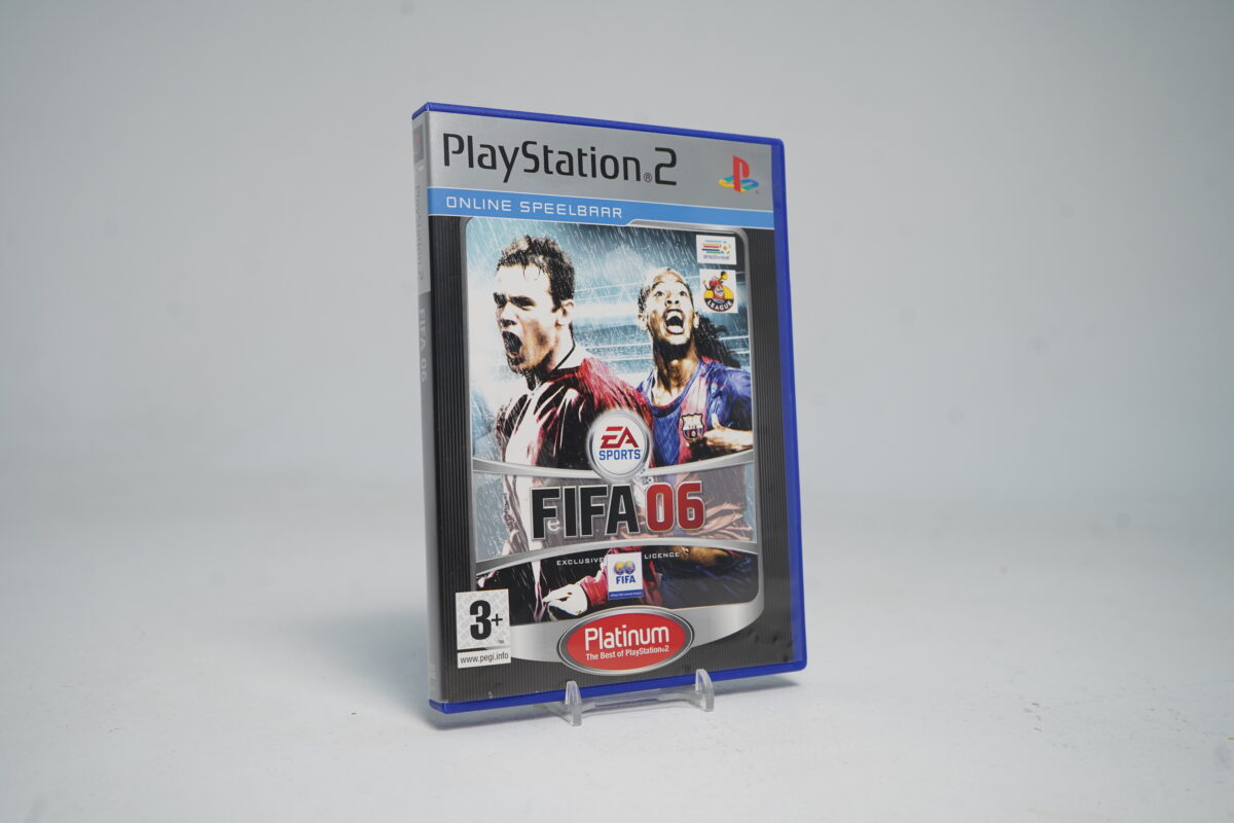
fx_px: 1200
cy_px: 412
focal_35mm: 35
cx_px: 617
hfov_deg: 54.4
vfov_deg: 37.9
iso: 320
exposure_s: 1/40
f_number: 6.3
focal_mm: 35
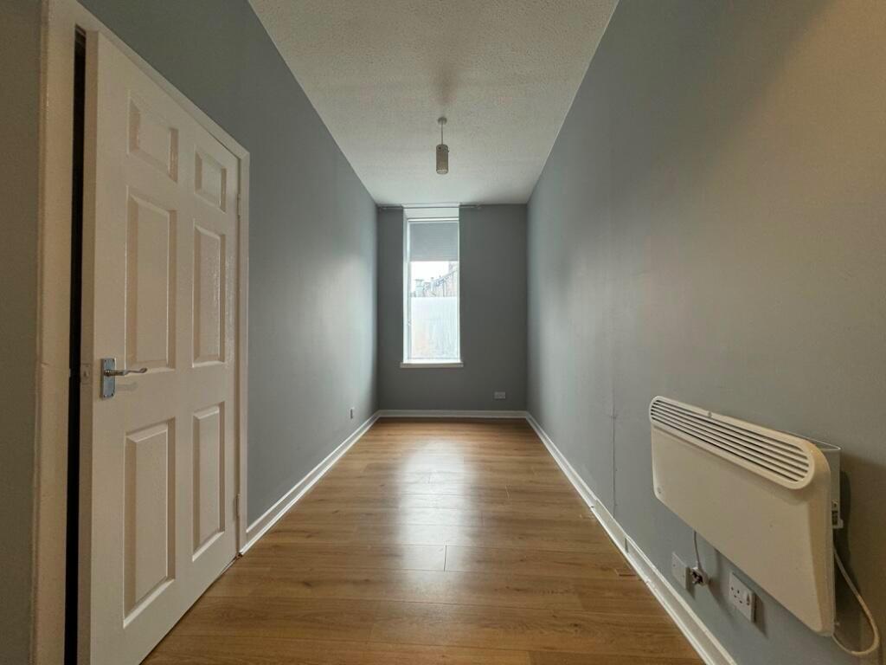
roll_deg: +0.1
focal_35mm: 14
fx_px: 358
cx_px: 443
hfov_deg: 102.1
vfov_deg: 85.7
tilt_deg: +2.5
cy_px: 332
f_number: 2.2
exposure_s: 1/100
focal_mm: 2.22
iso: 160
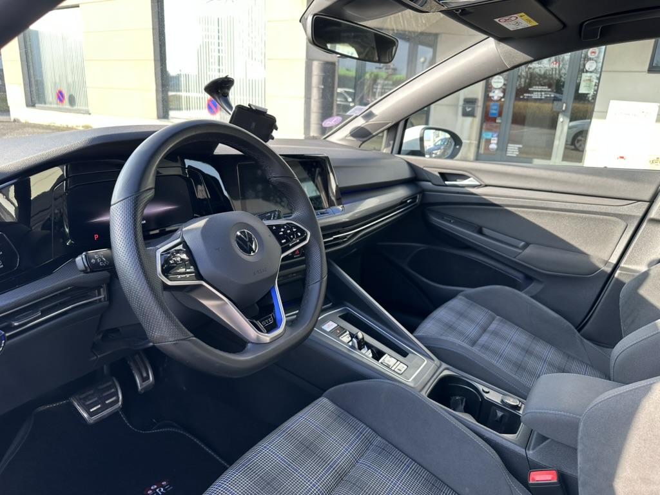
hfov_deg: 71.6
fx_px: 458
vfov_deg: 56.8
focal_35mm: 24
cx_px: 330
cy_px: 248
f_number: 1.78
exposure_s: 1/193
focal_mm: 6.86
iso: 64
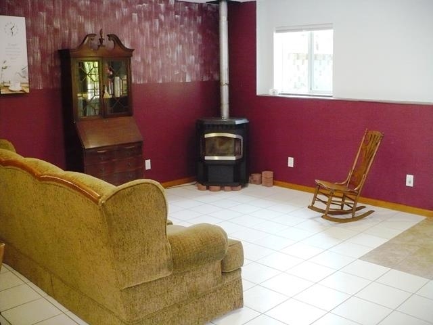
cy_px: 162
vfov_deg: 38.7
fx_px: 463
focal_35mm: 37
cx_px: 216
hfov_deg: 50.1
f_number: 2.8
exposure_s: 1/30
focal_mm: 6.1
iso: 500
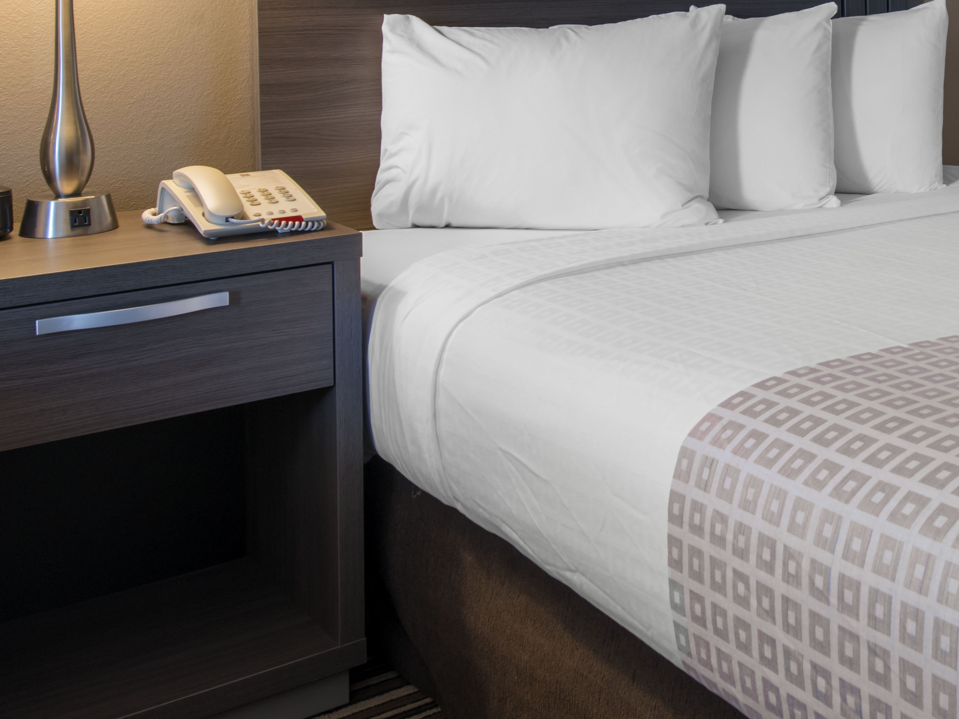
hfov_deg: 36.8
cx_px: 932
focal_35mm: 47
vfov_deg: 29.6
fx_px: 1302
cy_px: 77
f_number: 11
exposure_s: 1/4
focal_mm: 22
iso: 400
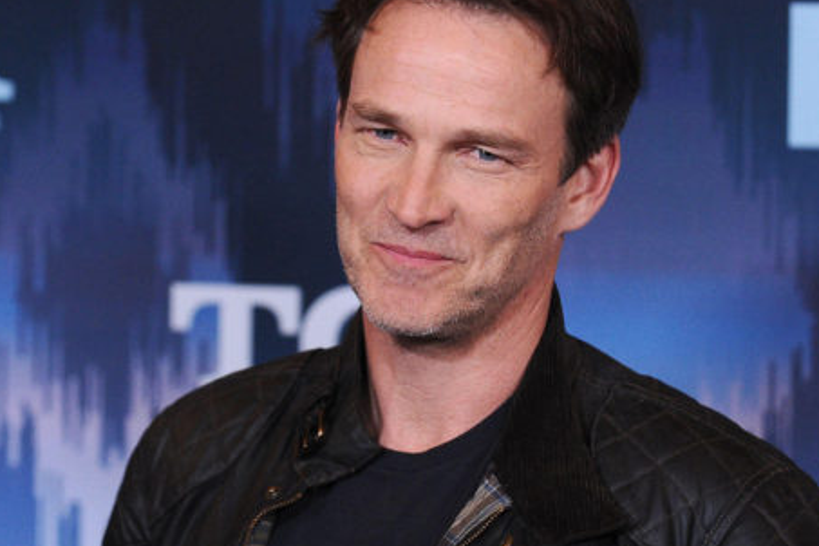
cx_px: 441
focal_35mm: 144
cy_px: 278
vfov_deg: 9.5
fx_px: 3276
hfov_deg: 14.2
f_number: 3.2
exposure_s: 1/250
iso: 3200
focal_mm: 102
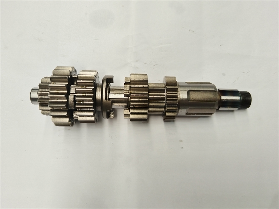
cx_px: 140
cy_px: 104
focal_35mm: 26
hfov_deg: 67.3
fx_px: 210
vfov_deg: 53.1
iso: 1650
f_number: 1.9
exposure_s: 1/100
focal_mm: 4.95
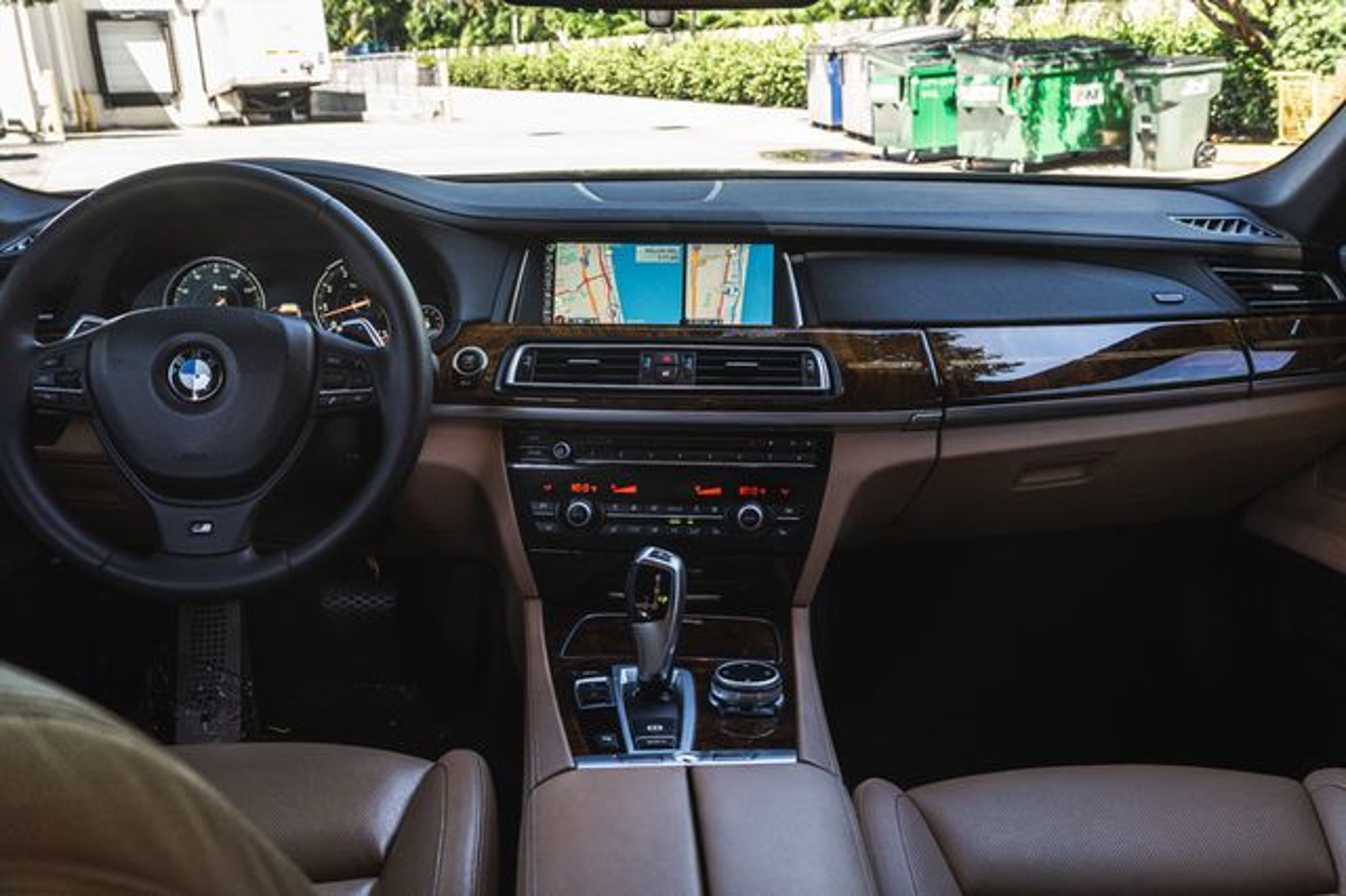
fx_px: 1158
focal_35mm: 31
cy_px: 448
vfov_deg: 42.3
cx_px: 673
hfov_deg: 60.3
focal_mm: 31
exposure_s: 1/50
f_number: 8
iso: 640
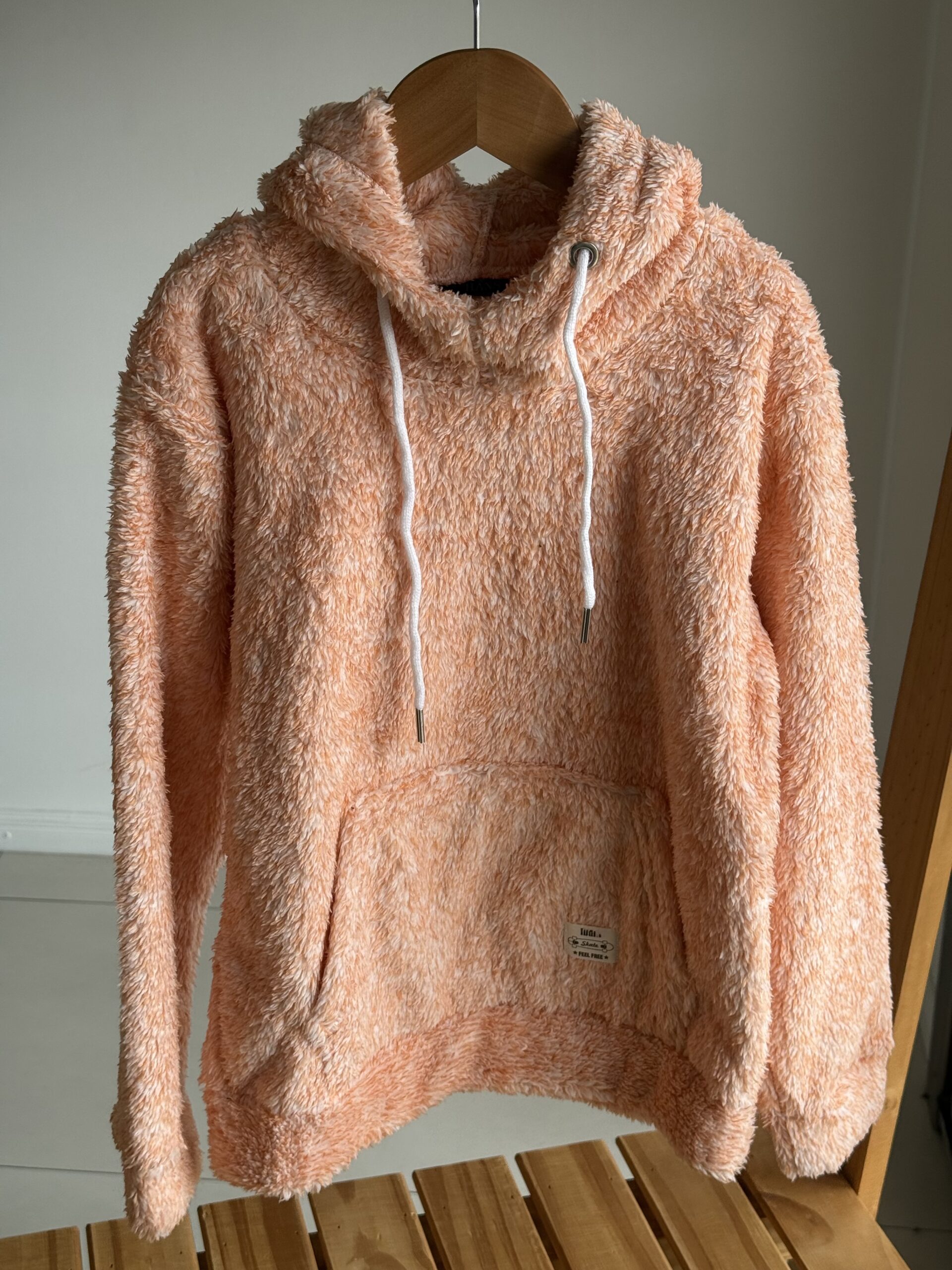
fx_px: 1760
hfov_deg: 30.3
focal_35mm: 48
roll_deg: -0.8
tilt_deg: -21.4
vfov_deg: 39.7
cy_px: 635
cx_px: 476
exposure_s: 1/127
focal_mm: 6.76
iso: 50
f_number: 1.78
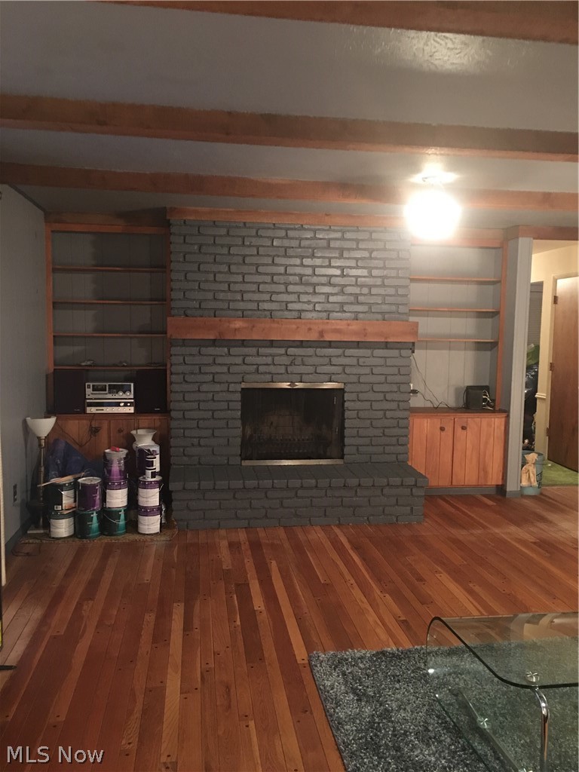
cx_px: 290
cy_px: 386
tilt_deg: -3.4
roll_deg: -0.6
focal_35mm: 29
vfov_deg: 61.7
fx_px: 647
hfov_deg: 48.2
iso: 100
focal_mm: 4.15
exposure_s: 1/4
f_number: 2.2
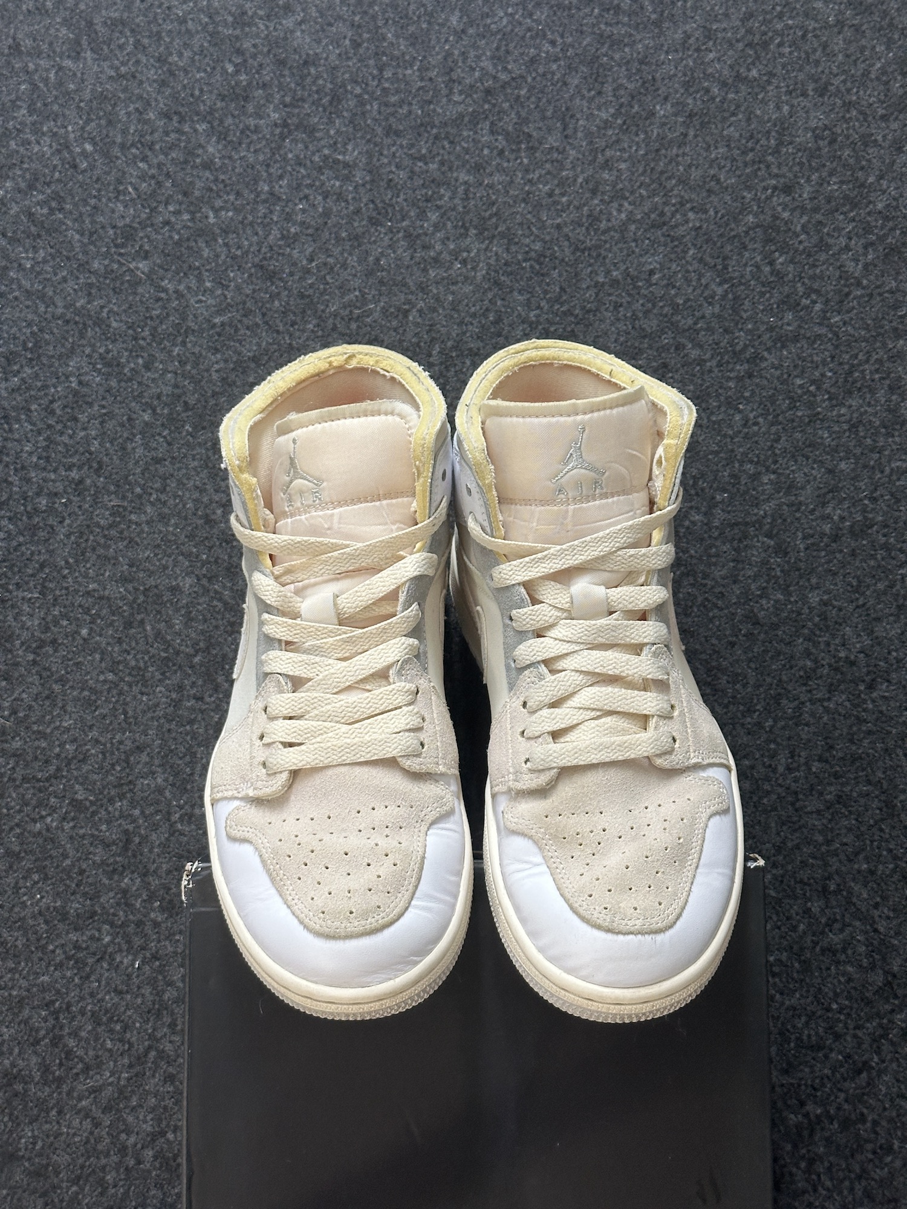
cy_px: 604
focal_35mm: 48
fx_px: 1677
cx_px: 454
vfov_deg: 39.7
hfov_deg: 30.3
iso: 200
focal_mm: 6.86
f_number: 1.78
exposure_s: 1/33
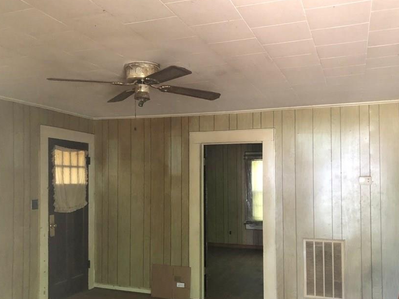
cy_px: 172
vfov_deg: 40.6
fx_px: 403
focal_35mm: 35
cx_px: 200
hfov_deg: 52.6
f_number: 1.8
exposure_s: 1/11
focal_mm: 3.99
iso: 100
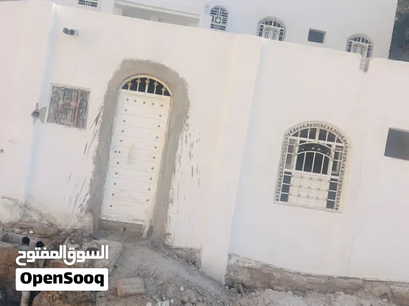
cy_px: 153
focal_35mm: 26
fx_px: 307
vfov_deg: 53.1
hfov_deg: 67.3
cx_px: 204
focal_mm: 5.7
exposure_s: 1/2045
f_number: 1.5
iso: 50
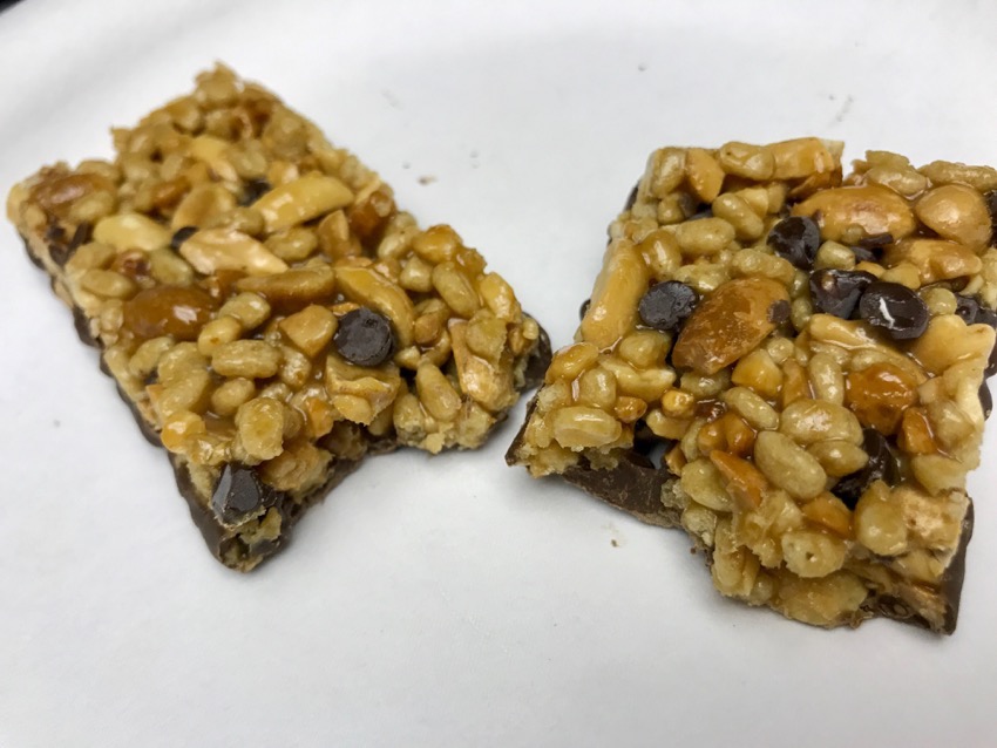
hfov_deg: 63.4
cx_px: 498
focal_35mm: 28
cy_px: 374
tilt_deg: -46.9
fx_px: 807
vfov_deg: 49.8
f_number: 1.8
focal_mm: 3.99
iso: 25
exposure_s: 1/40
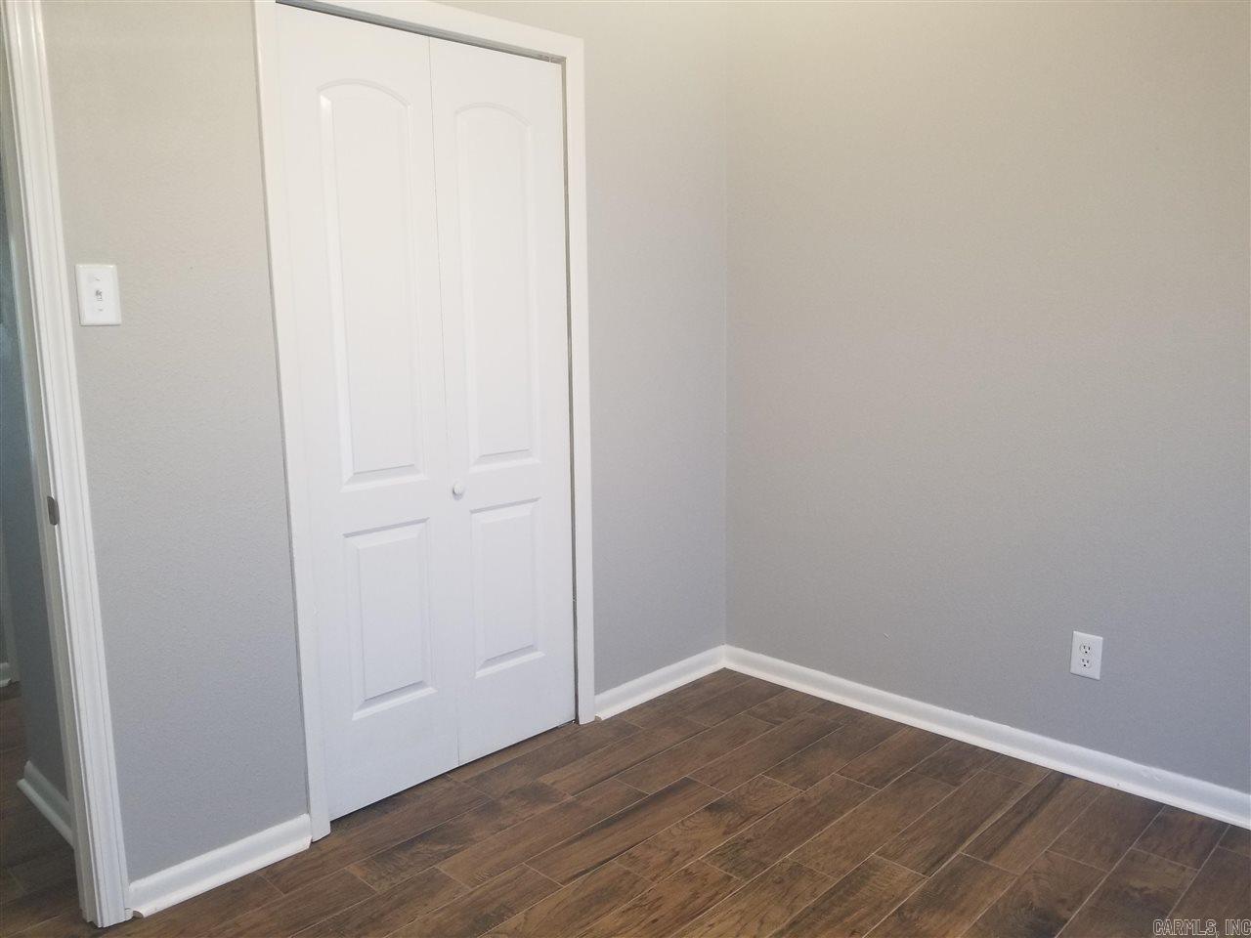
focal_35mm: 26
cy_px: 469
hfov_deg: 67.3
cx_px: 626
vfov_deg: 53.1
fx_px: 940
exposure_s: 1/40
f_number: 1.7
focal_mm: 4.25
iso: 160
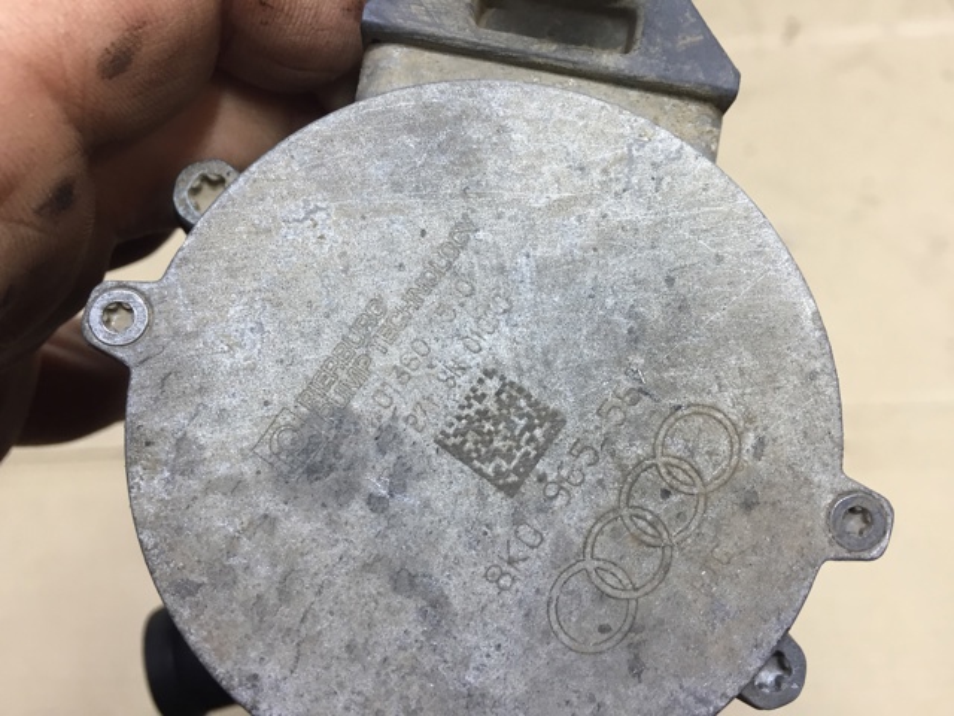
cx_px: 477
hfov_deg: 61.7
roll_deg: +9.4
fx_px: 799
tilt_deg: -43.5
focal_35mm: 29
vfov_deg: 48.2
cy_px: 358
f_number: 2.2
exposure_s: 1/33
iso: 80
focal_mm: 4.15
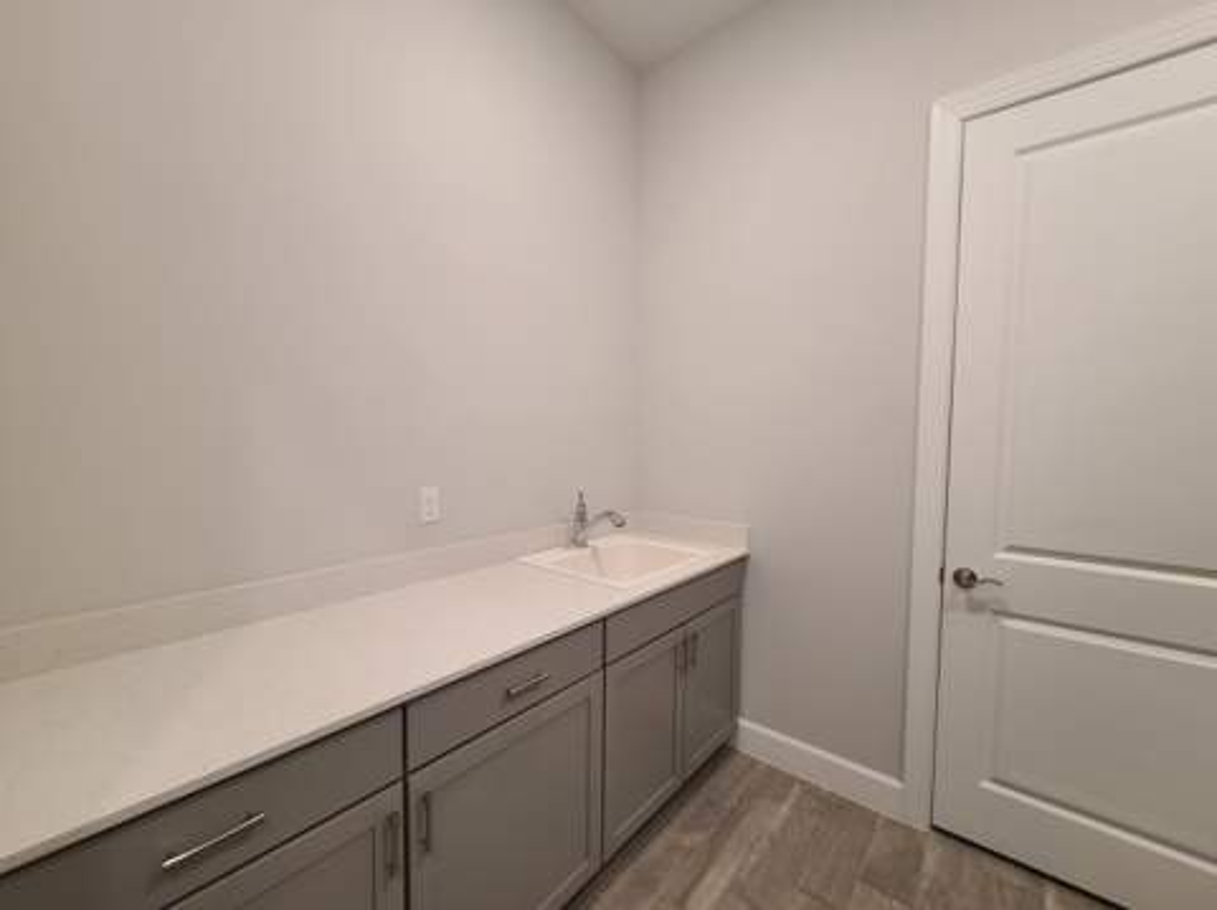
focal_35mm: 13
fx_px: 457
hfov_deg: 106.2
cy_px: 455
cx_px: 608
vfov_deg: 89.8
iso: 250
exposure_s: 1/60
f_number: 2.2
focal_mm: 2.2
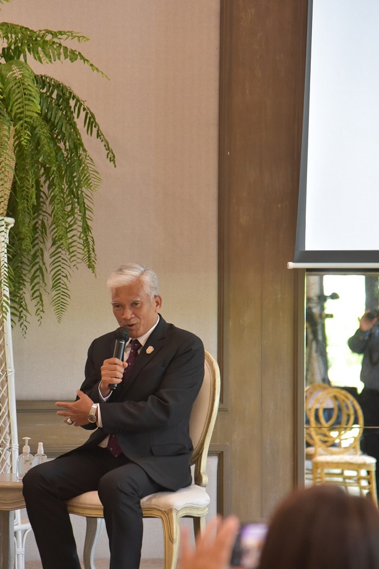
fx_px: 2478
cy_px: 339
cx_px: 133
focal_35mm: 157
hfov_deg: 8.7
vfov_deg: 13.1
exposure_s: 1/160
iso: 3200
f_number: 4
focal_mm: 120
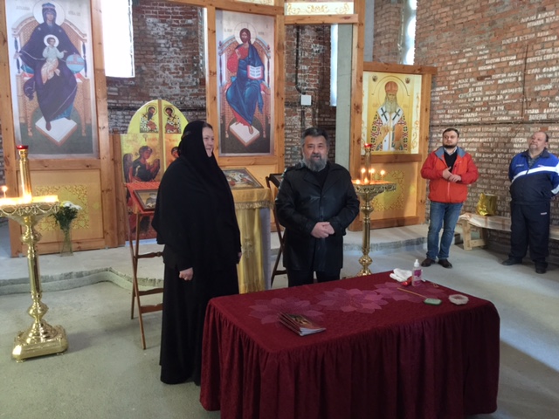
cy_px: 210
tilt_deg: -7.7
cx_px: 280
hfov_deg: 61.7
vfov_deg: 48.2
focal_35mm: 29
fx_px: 468
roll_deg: +0.0
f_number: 2.2
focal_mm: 4.15
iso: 100
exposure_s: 1/4
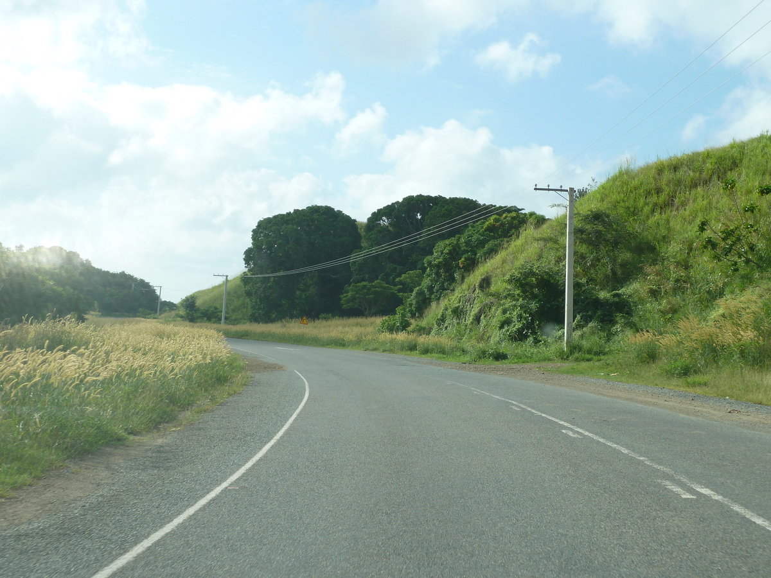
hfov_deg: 39.7
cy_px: 289
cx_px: 386
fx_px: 1069
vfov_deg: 30.3
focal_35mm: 48
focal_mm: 7.9
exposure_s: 1/400
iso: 80
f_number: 4
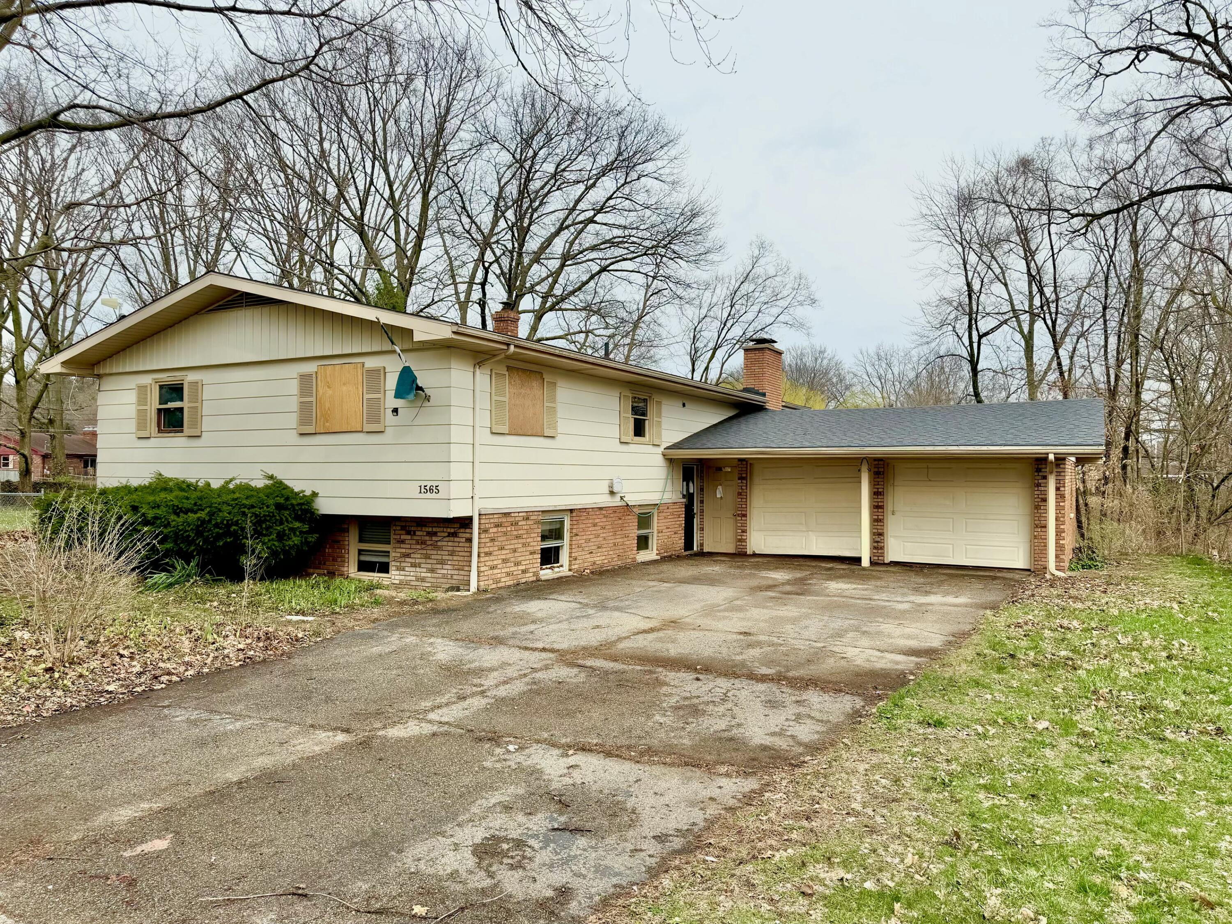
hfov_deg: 71.6
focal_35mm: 24
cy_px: 462
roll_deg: +0.5
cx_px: 616
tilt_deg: +0.5
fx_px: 854
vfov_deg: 56.8
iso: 80
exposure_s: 1/3759
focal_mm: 6.76
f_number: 1.78
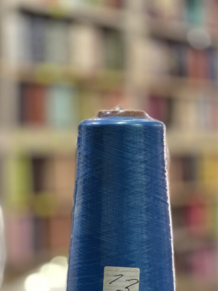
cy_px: 205
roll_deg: -0.5
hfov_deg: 13.6
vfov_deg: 18.0
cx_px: 112
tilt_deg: -2.7
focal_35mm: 109
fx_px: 914
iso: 160
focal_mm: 9
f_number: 2.8
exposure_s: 1/33
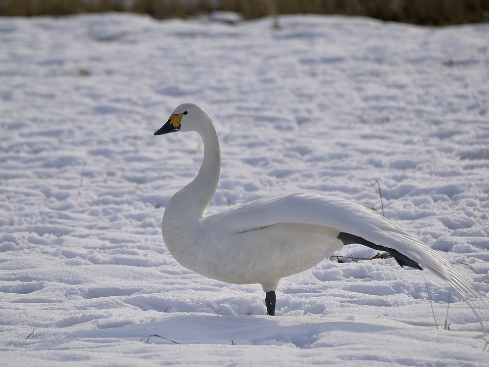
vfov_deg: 2.3
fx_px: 8970
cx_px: 232
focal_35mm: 635
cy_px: 184
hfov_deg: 3.1
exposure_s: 1/1000
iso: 100
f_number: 6.3
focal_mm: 300
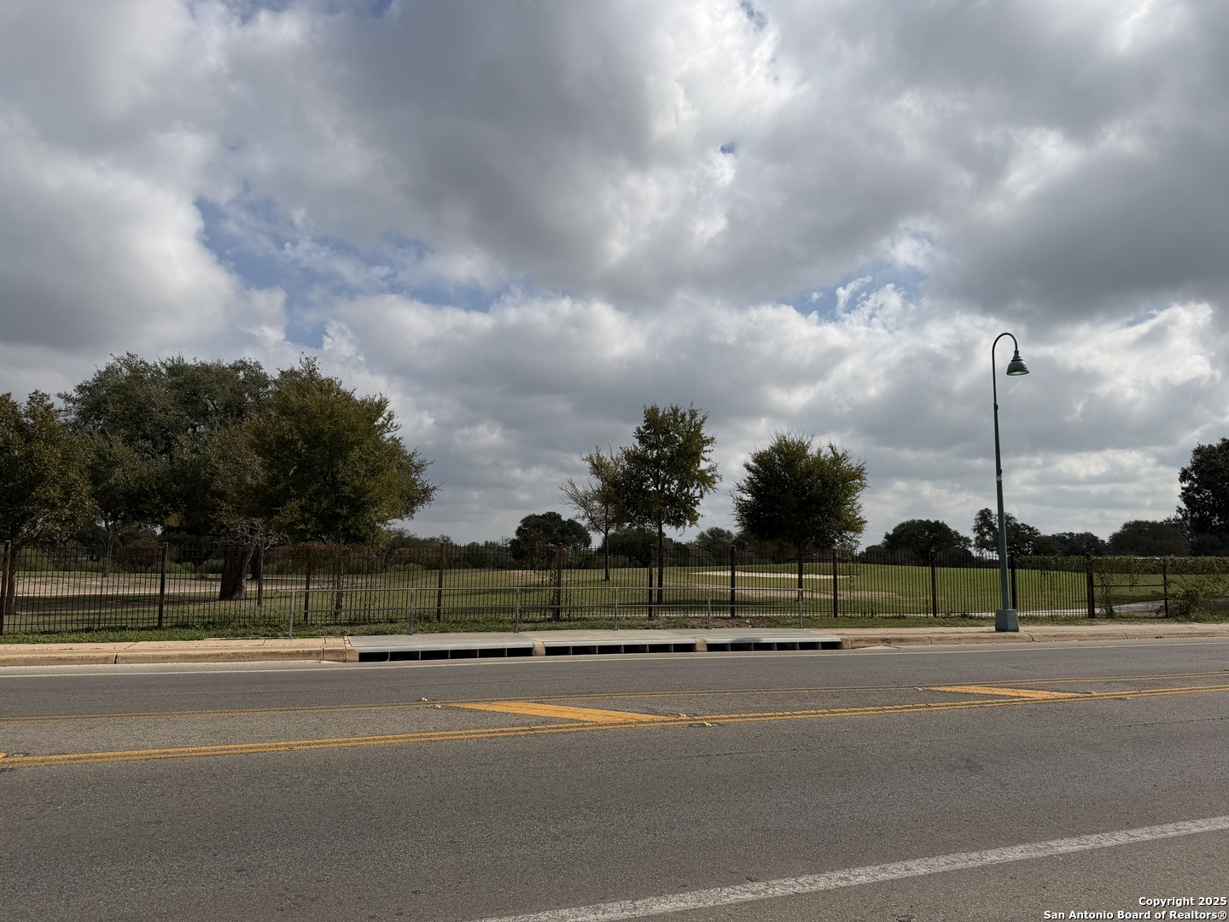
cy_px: 461
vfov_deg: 56.8
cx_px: 614
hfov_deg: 71.6
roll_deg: +0.0
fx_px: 852
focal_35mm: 24
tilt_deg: +6.9
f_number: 1.78
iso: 80
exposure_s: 1/11905
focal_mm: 6.76
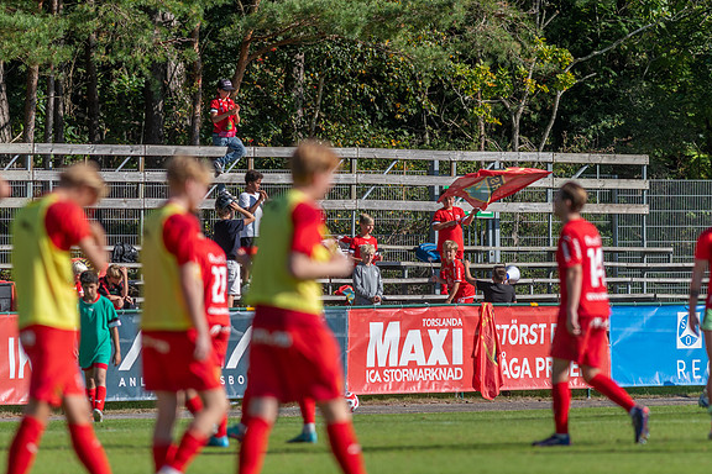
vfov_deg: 3.0
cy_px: 238
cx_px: 356
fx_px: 8959
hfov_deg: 4.6
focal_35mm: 453
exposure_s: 1/1600
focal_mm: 300
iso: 110
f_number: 3.5
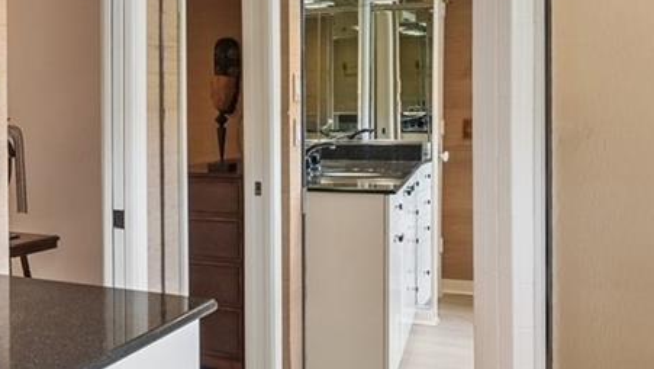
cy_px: 100
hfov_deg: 33.2
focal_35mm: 54
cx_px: -84
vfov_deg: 22.1
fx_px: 934
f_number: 8
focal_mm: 14.5
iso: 400
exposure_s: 1/40
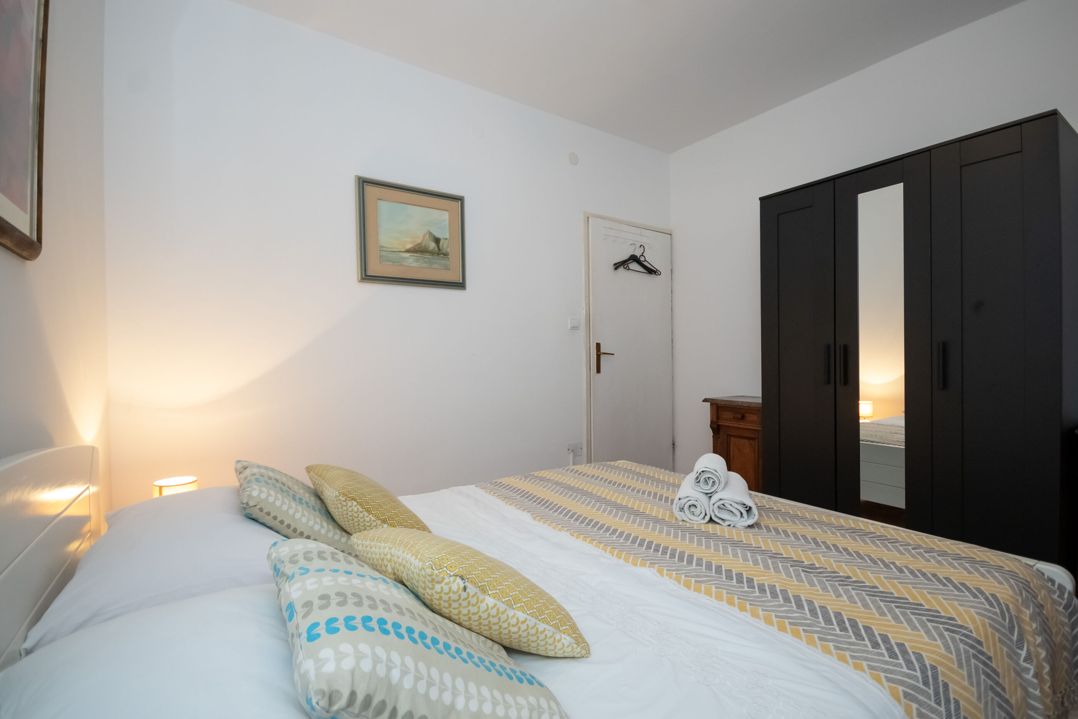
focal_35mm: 15
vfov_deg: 77.3
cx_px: 539
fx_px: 449
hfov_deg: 100.4
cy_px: 360
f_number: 4
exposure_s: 1/60
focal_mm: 10
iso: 900
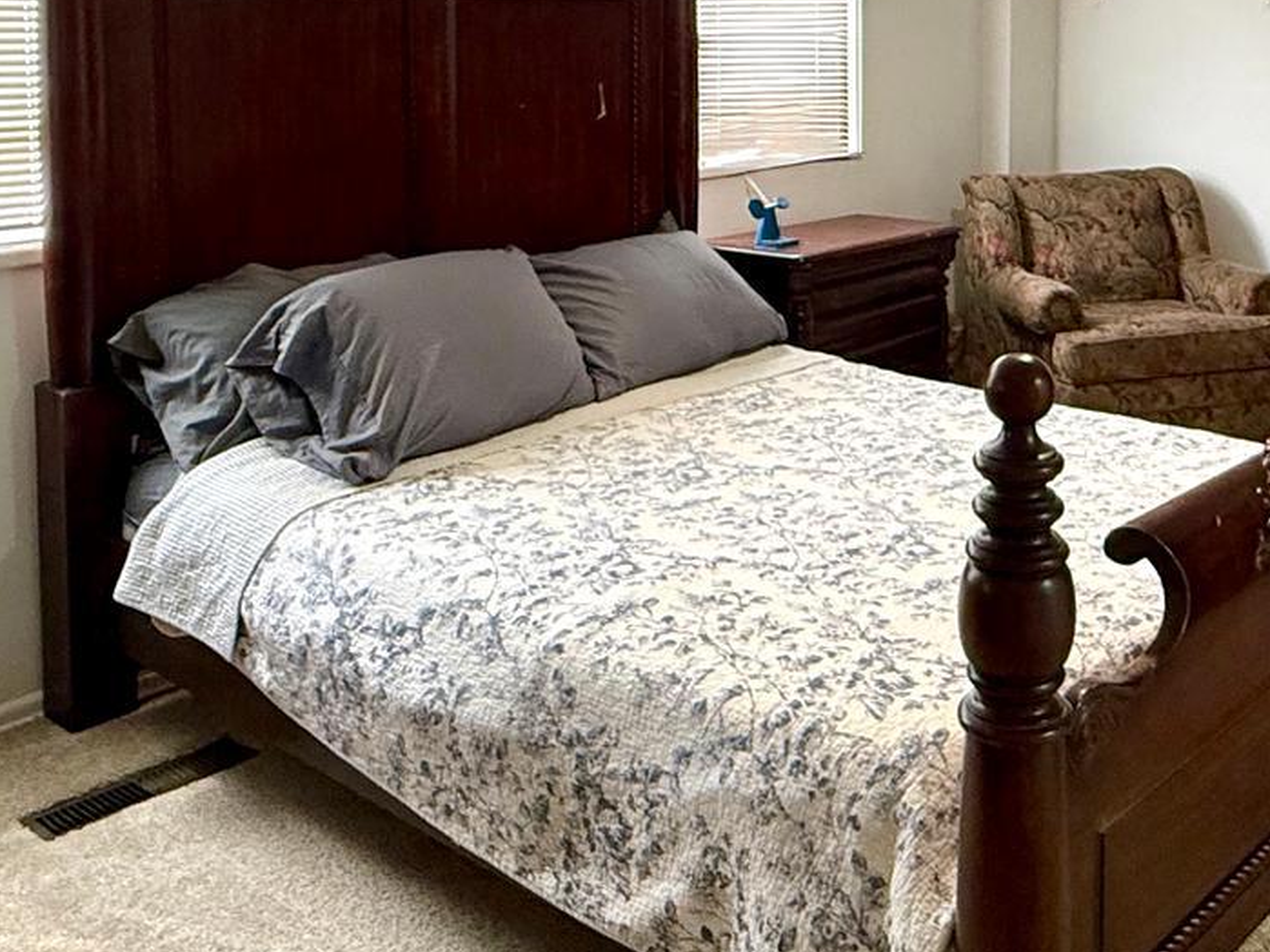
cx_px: 925
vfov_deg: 33.5
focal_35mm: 41
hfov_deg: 44.5
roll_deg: +0.0
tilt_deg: -4.5
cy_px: 120
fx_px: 1504
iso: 250
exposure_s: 1/99
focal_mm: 2.22
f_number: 2.2
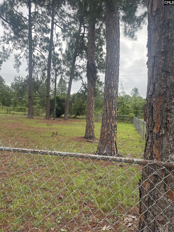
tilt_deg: +0.5
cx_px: 87
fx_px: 168
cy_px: 116
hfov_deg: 54.9
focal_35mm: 25
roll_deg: -0.9
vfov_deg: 69.4
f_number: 1.6
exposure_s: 1/653
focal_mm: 5.1
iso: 32
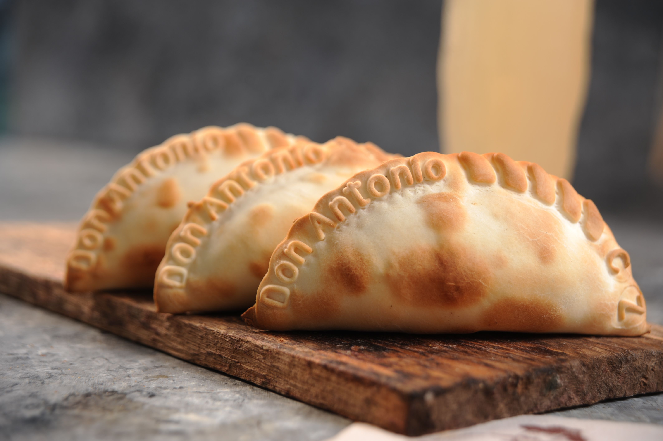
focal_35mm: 85
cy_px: 220
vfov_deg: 16.1
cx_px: 332
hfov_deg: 23.9
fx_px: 1564
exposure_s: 1/100
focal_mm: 85
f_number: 5
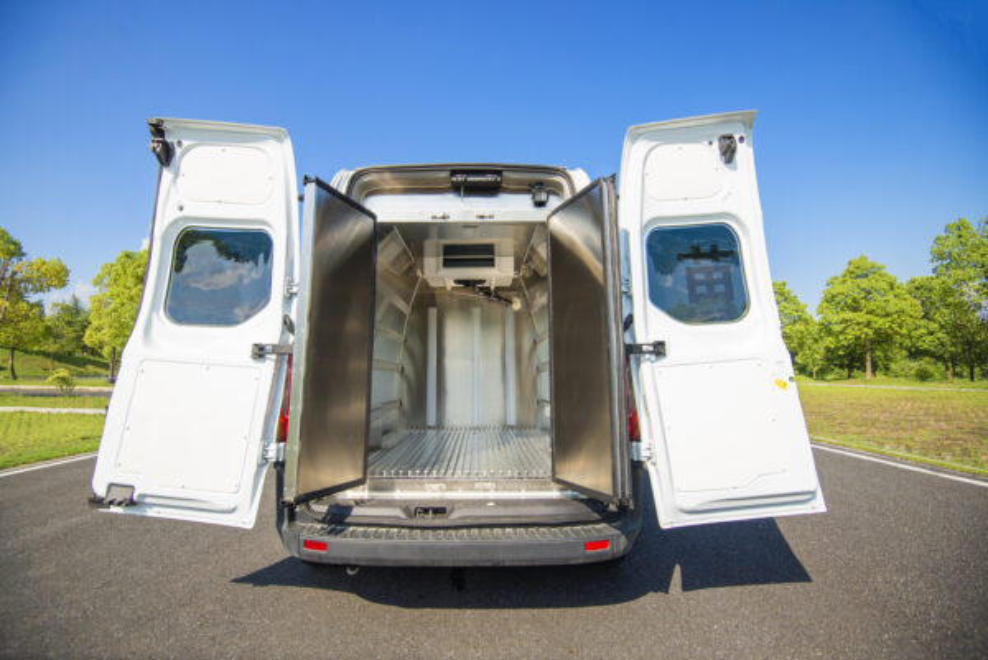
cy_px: 330
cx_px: 494
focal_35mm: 16
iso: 100
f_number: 4.5
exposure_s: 1/640
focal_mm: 16
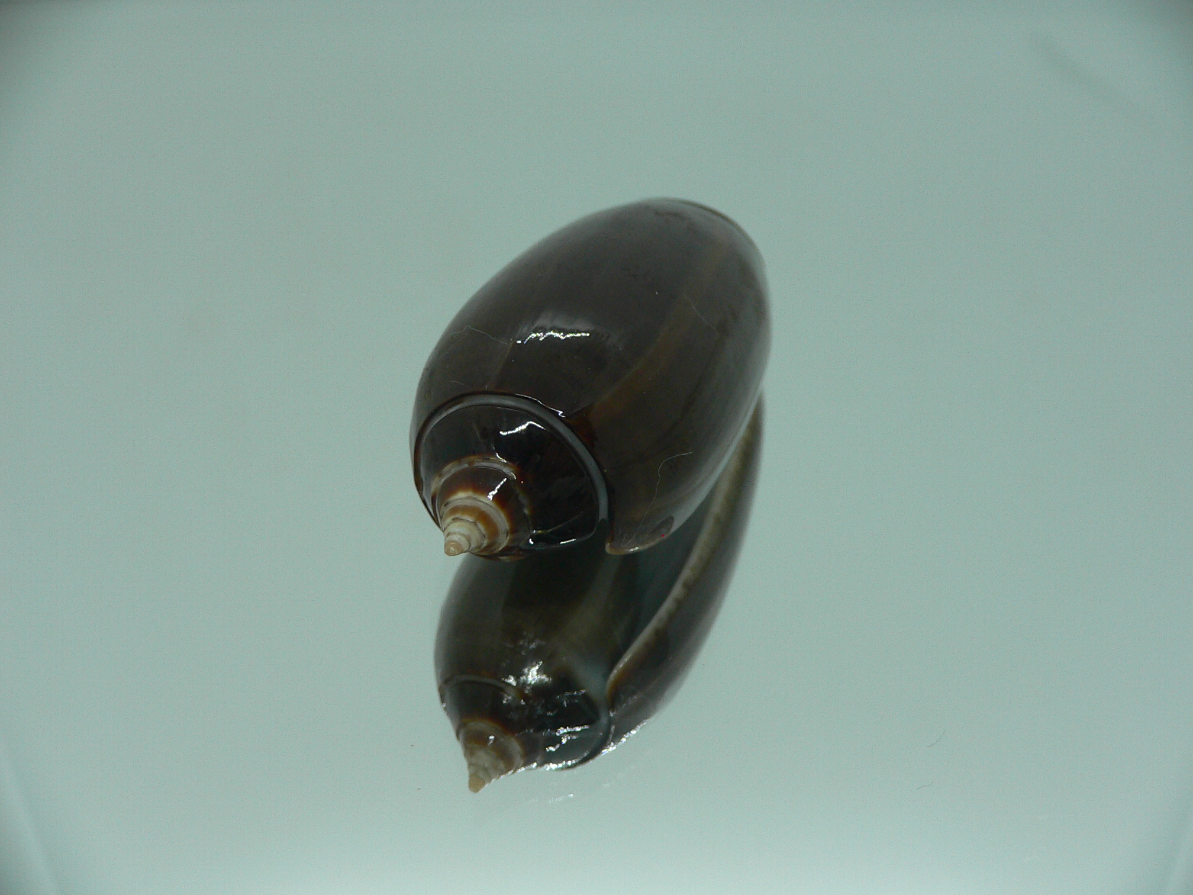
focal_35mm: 35
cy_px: 448
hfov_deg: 52.6
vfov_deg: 40.7
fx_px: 1206
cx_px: 596
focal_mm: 4.6
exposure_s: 1/60
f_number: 2.8
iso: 80
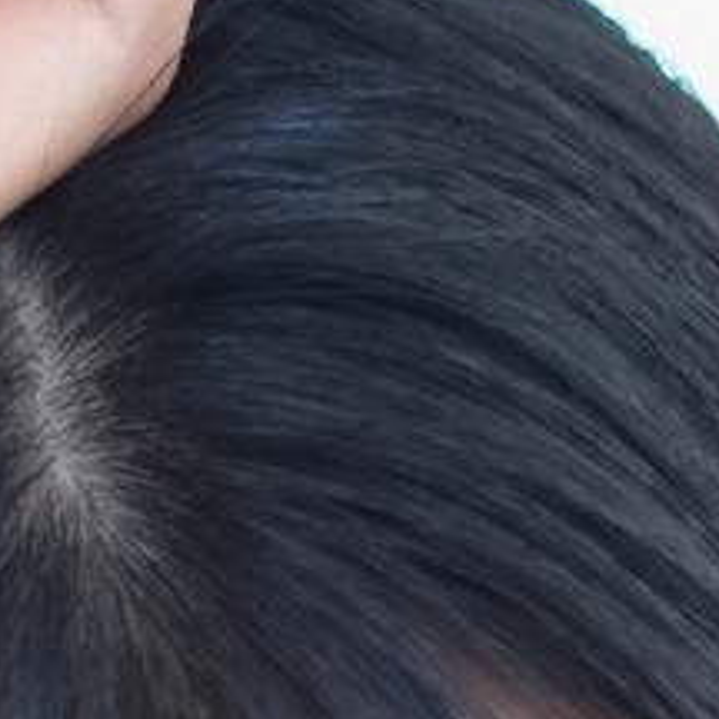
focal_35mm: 424
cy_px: 2433
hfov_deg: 4.1
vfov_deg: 4.0
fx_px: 9964
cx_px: 173
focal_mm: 50
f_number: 1.8
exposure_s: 1/125
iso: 800
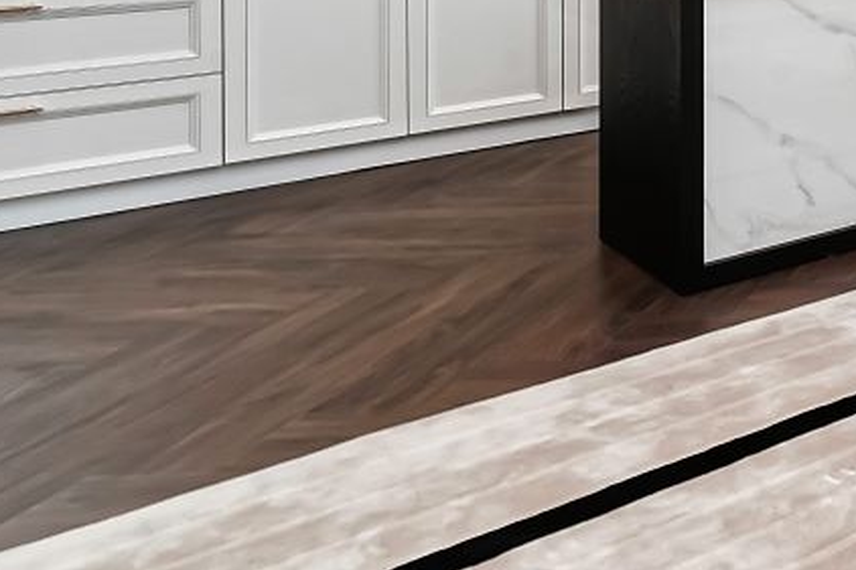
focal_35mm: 47
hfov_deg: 28.9
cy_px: -148
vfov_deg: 25.2
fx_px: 1117
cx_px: 1245
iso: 500
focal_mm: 16
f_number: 9
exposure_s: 1/40
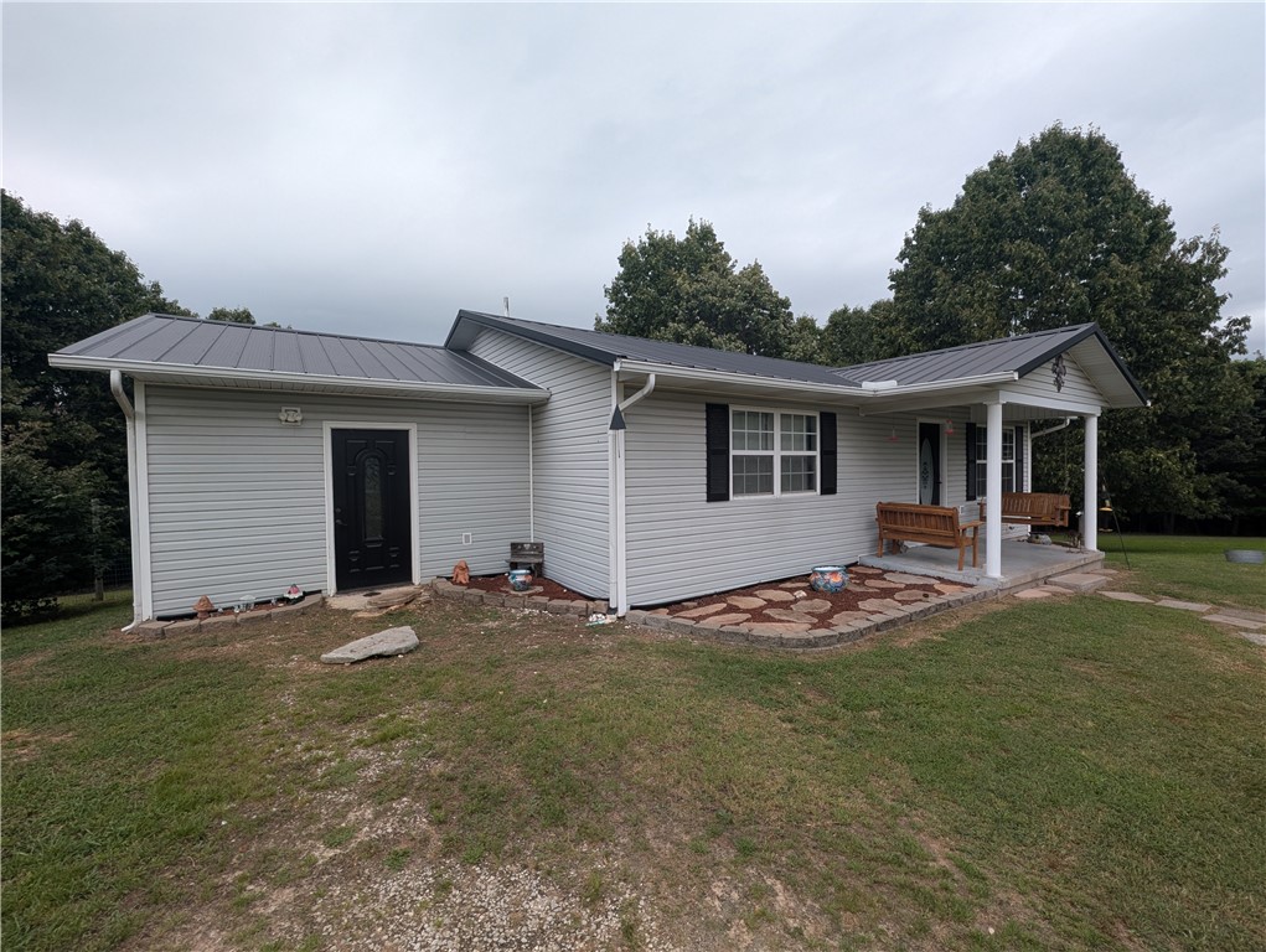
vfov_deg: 90.0
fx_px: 476
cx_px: 633
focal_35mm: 13
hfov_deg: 106.1
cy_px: 476
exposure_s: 1/319
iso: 49
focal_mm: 1.95
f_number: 2.2
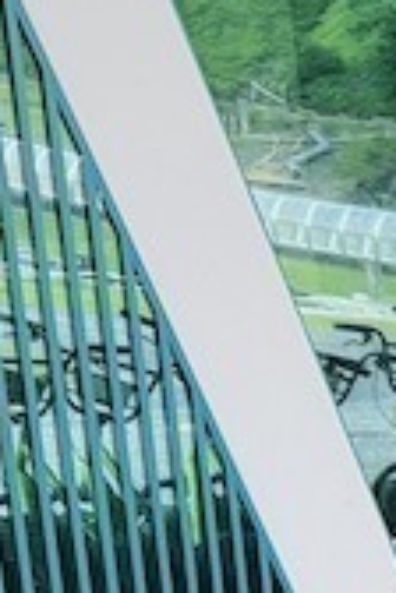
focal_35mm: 165
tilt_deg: -16.3
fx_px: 2722
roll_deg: +0.4
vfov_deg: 11.5
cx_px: 1266
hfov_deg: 7.2
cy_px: 1080
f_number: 1.5
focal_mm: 5.7
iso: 32
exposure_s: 1/130
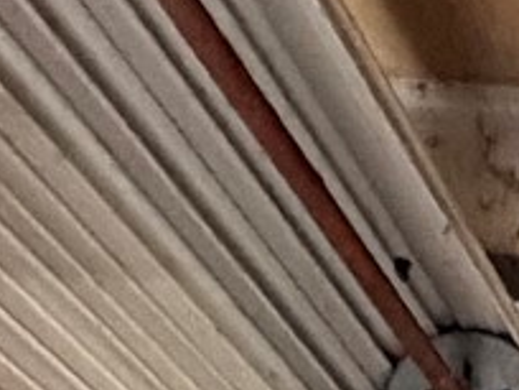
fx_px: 1649
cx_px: 1152
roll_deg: +1.6
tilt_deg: -6.9
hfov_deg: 13.9
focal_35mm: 110
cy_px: 1415
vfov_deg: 8.8
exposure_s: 1/60
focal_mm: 2.22
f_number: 2.2
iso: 500
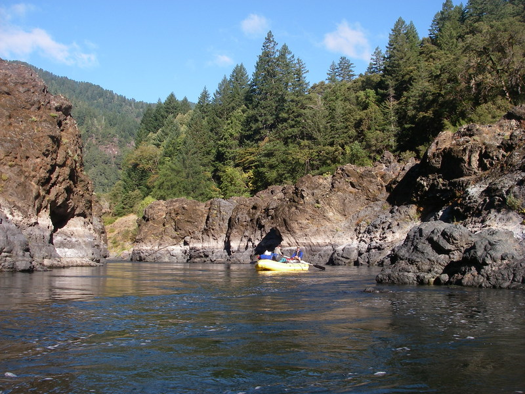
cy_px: 197
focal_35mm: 38
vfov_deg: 37.7
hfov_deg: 49.0
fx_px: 576
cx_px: 262
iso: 64
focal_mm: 6.3
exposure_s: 1/125
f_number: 6.6
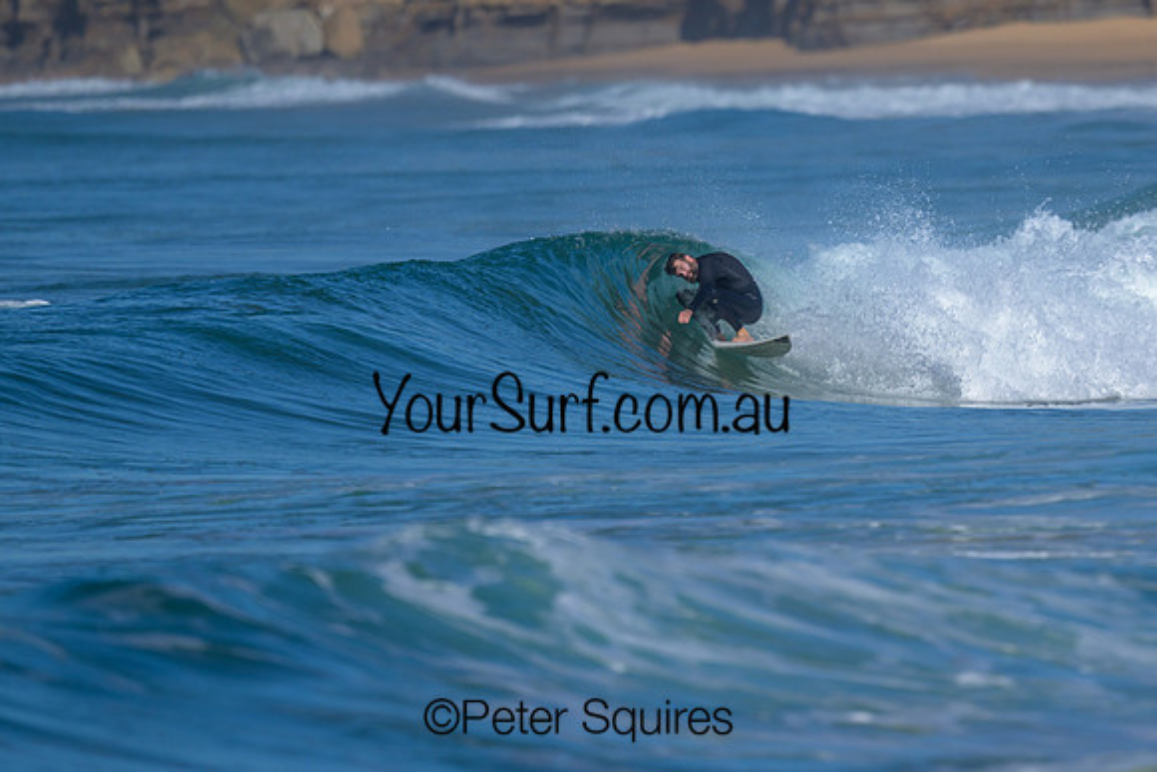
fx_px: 35376
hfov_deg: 1.9
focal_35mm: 1101
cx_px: 726
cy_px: 254
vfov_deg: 1.3
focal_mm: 800
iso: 180
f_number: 6.3
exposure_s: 1/2000
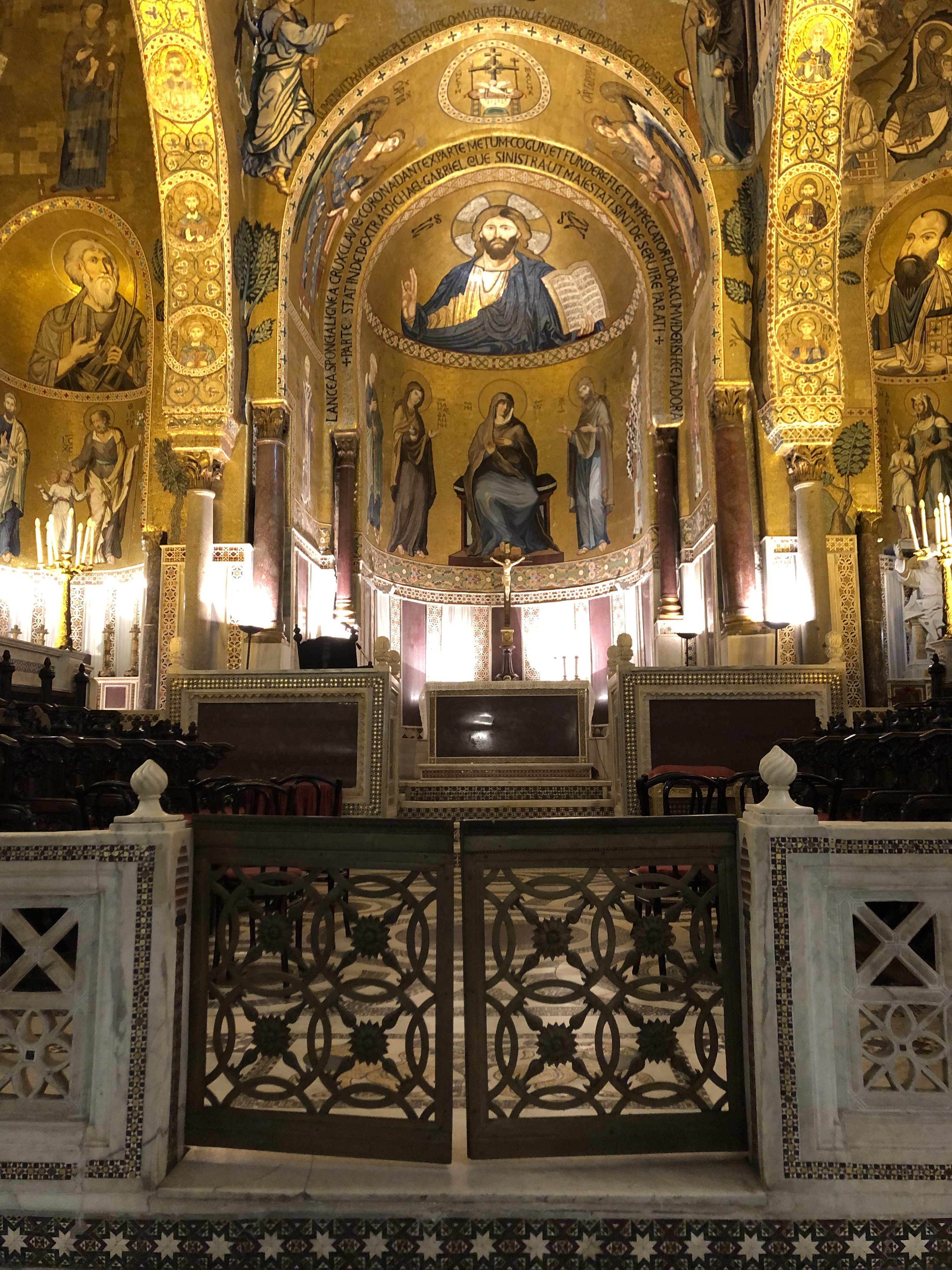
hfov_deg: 49.7
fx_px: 1027
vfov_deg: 63.4
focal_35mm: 28
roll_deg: +0.9
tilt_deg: +9.5
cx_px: 476
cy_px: 635
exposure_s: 1/14
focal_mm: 4
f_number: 1.8
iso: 100
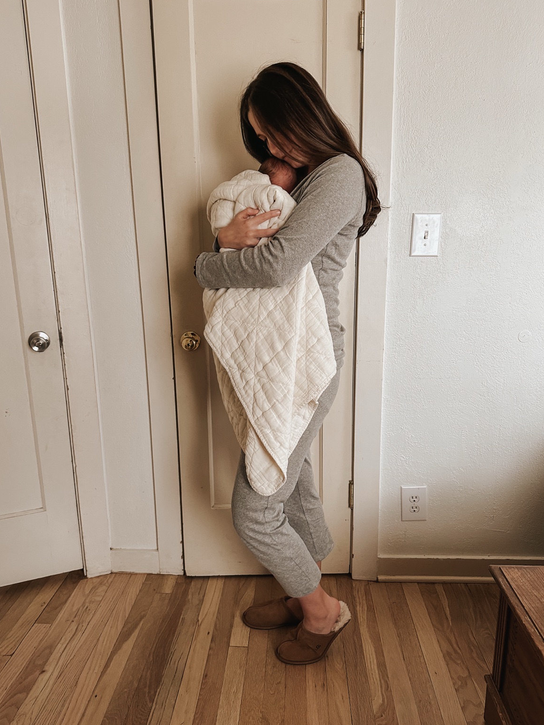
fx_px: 524
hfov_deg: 54.9
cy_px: 364
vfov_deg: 69.4
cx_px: 266
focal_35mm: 25
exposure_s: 1/60
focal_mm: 6.86
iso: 400
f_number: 1.8
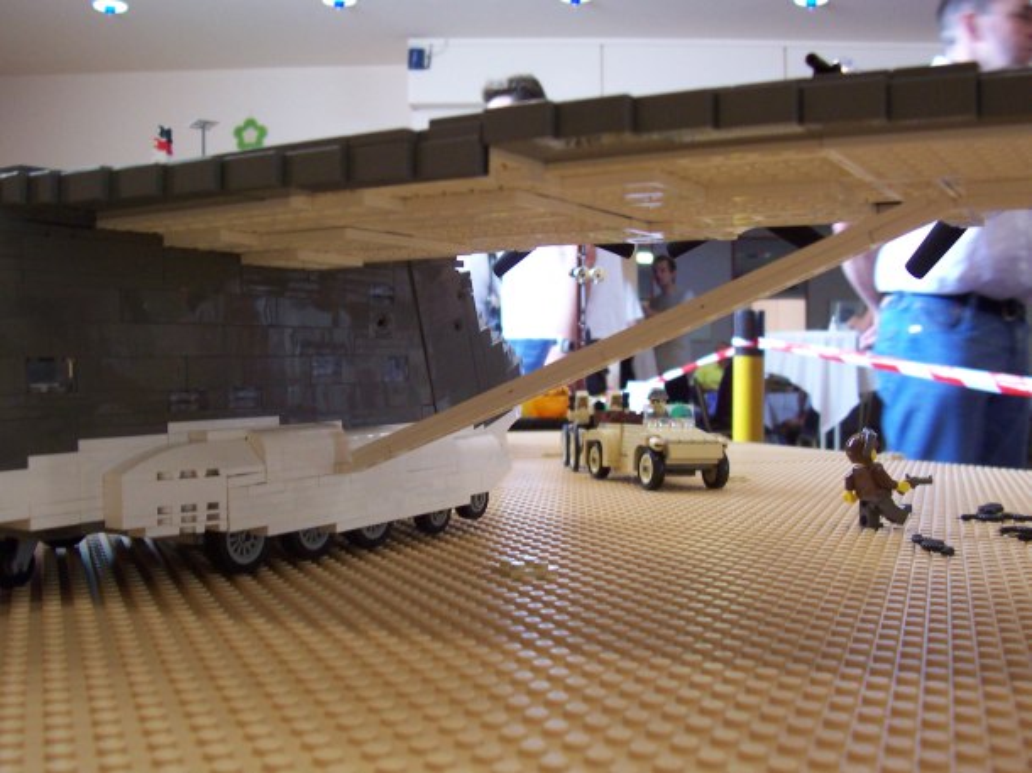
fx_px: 1103
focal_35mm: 37
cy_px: 386
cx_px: 516
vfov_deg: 38.6
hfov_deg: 50.2
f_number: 2.8
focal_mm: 5.6
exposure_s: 1/10
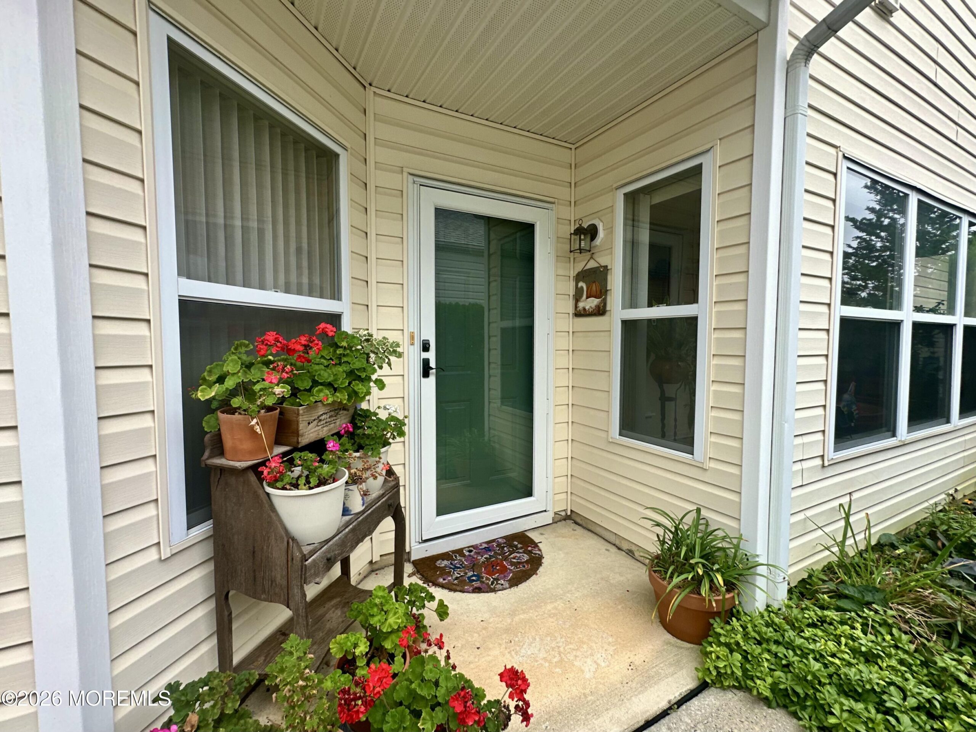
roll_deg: -2.2
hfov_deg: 102.1
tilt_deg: -3.6
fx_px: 395
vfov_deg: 85.7
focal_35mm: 14
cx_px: 488
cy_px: 366
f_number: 2.2
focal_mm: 2.22
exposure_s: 1/253
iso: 40
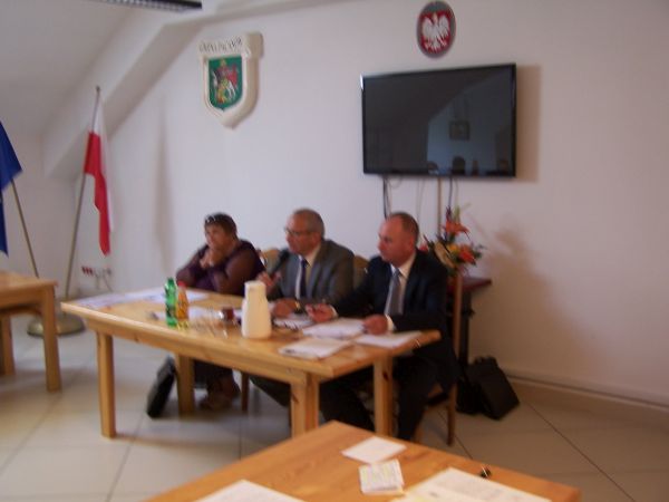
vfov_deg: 37.7
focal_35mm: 38
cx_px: 334
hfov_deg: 49.0
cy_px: 251
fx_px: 734
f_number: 2.8
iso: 80
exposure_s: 1/30
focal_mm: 6.3
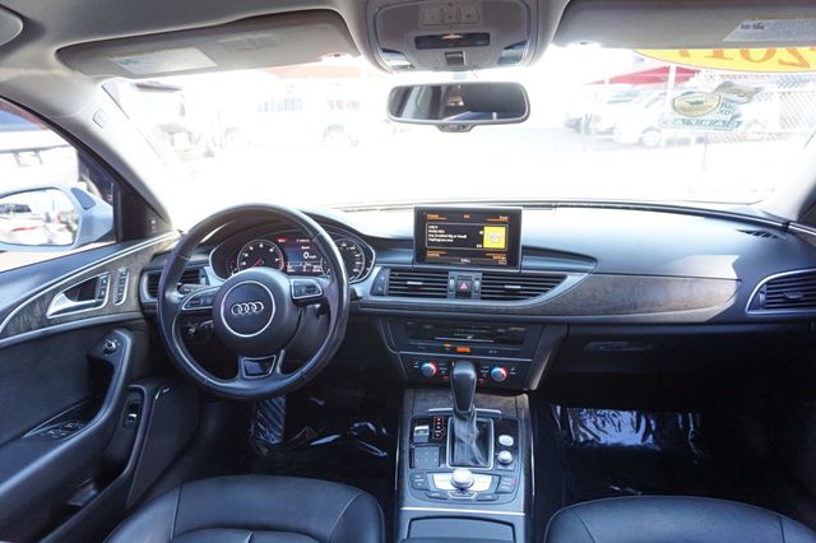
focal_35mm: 24
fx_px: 544
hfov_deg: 73.8
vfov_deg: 53.1
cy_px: 272
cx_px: 408
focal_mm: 16
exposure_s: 1/60
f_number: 4
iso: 640
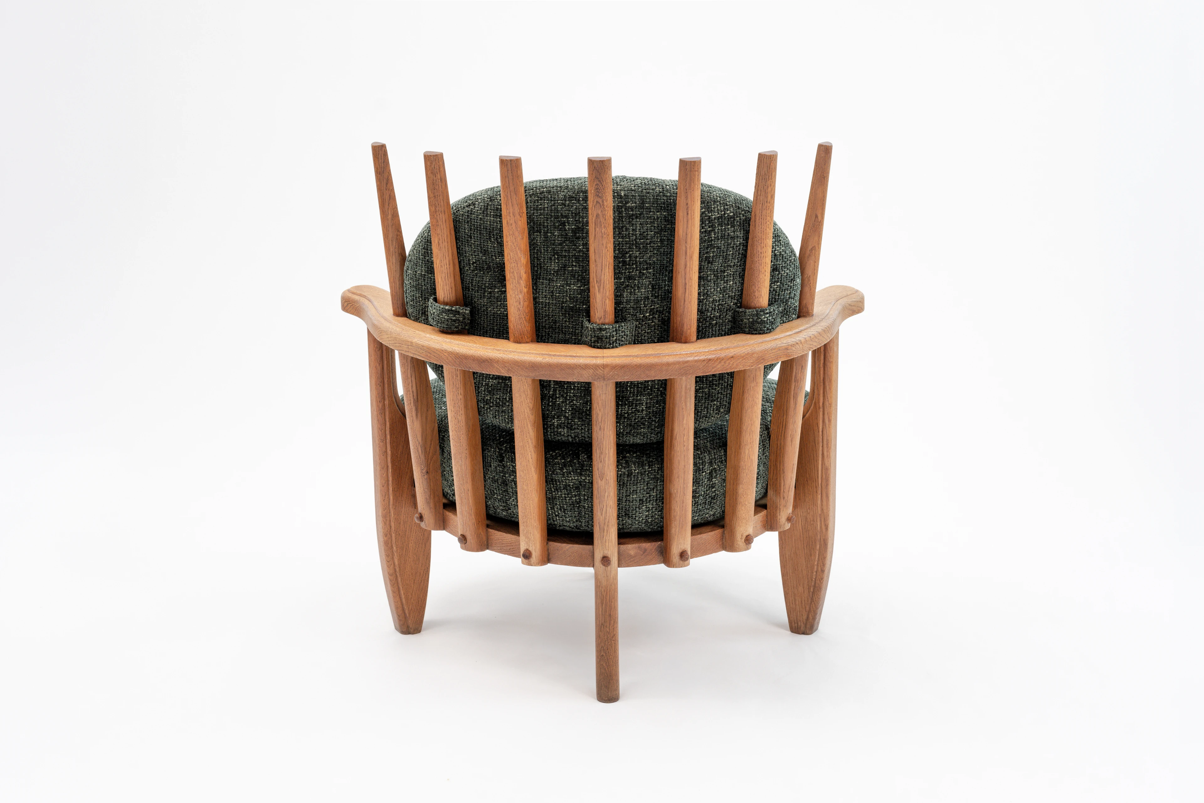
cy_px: 402
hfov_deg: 39.6
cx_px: 602
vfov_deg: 27.0
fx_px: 1672
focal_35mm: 50
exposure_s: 1/50
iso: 250
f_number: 9
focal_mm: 50
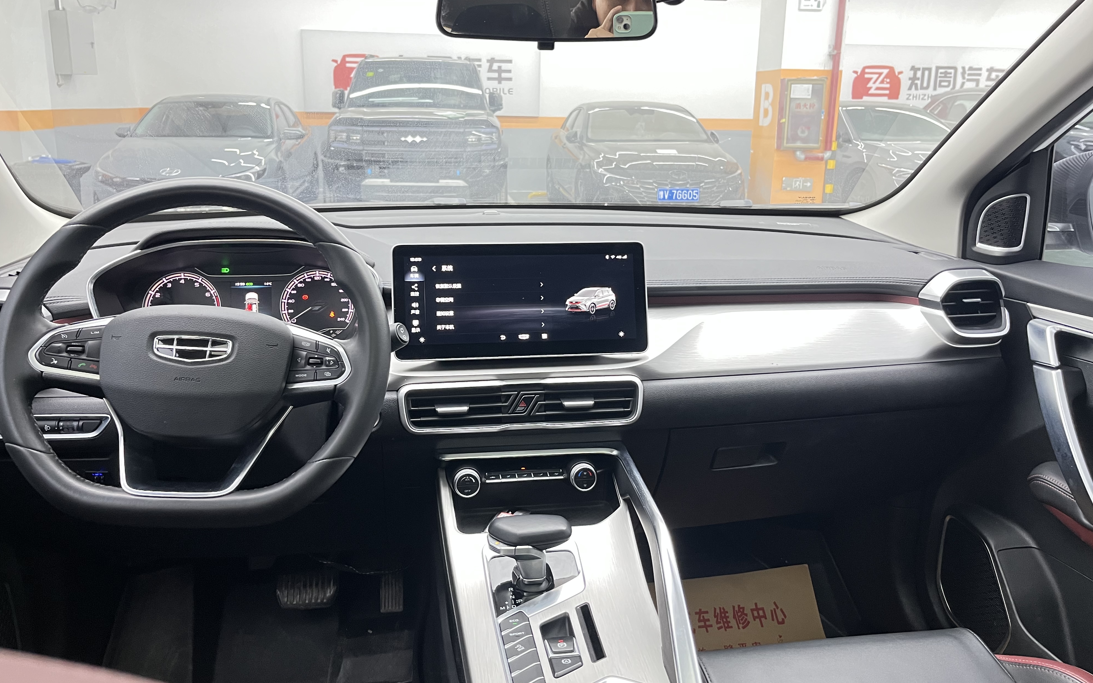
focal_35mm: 28
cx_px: 545
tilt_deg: -12.7
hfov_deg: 66.5
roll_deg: -0.4
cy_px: 313
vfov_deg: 44.5
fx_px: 834
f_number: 1.6
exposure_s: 1/60
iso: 320
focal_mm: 5.1
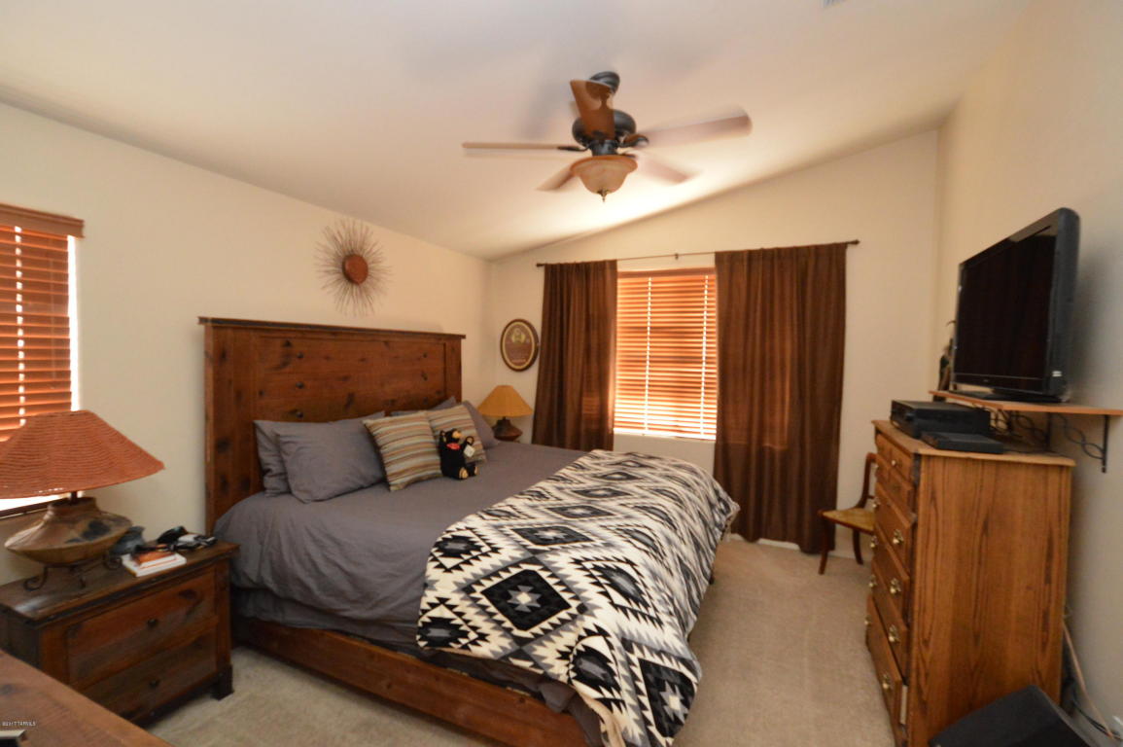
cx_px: 562
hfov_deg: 100.4
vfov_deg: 77.2
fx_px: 468
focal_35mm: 15
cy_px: 374
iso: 3200
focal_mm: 10
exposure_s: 1/60
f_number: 3.5
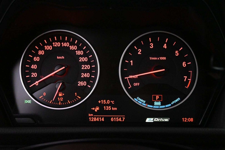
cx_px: 112
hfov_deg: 51.3
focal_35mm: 38
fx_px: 234
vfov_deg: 35.5
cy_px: 75
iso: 8000
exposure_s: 1/40
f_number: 4.2
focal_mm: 25
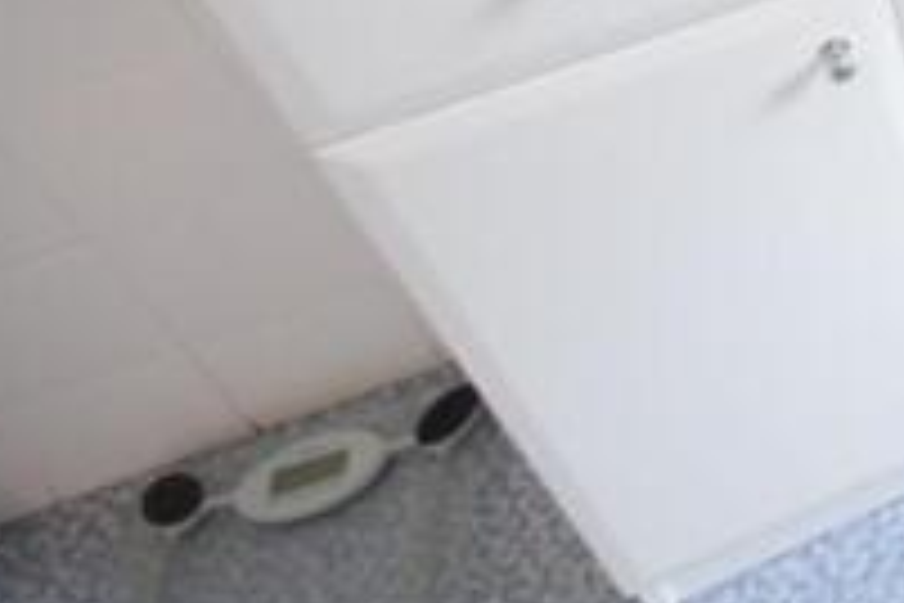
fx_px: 1230
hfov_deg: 28.8
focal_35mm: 49
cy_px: -259
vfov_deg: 23.1
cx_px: 1298
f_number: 4.5
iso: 640
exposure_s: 1/60
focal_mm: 10
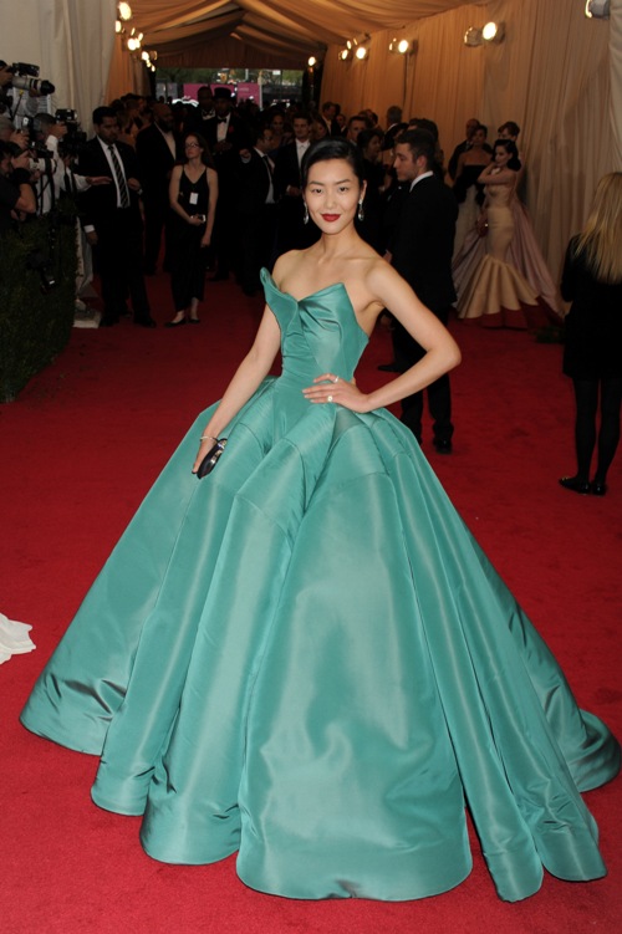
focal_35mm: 45
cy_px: 467
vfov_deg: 43.6
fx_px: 1167
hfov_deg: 29.8
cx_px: 311
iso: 800
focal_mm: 45
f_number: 6.3
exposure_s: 1/250
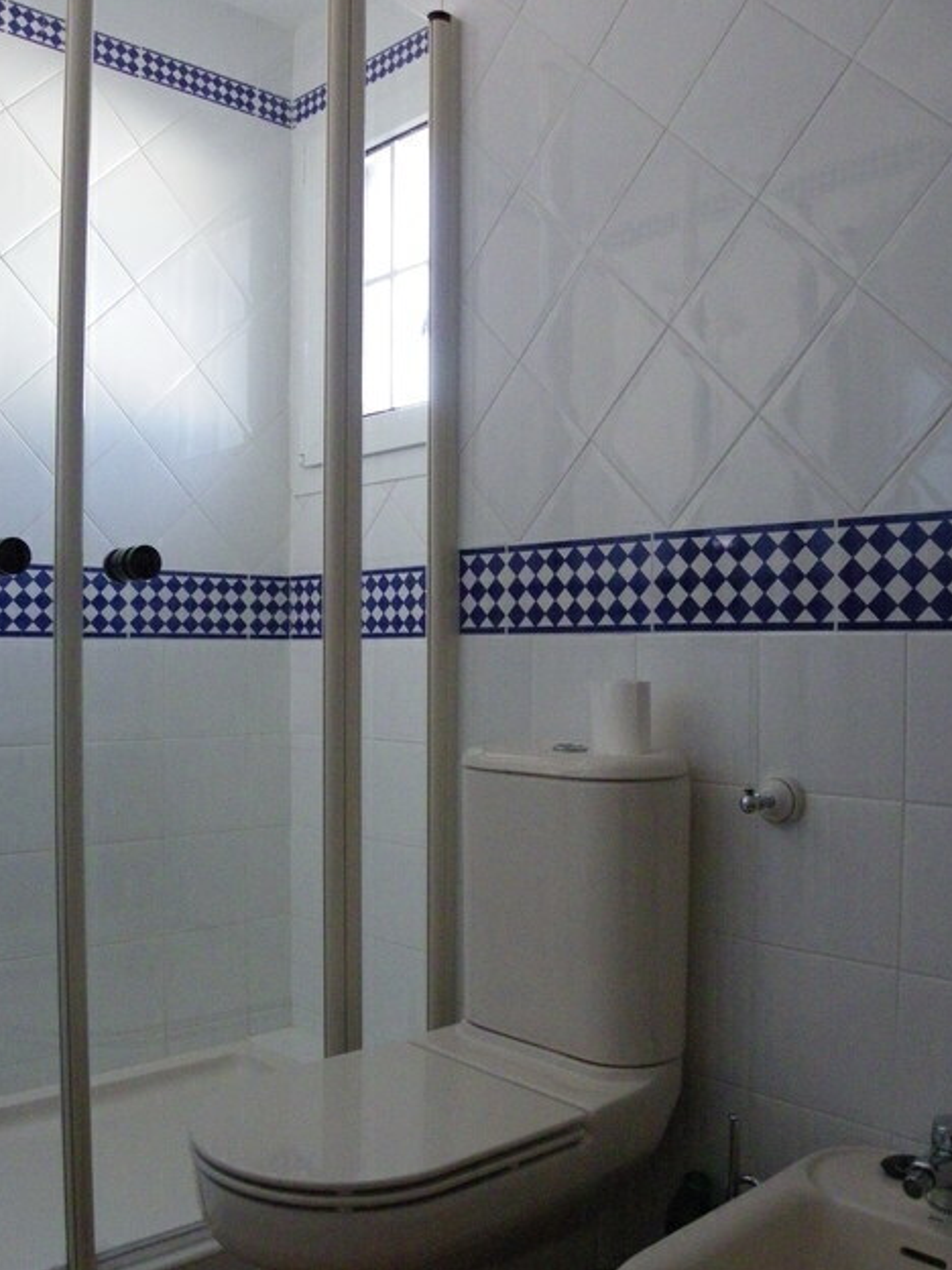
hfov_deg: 44.0
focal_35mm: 32
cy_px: 651
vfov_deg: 56.8
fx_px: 1173
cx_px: 407
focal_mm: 4.6
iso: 500
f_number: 2.8
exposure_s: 1/60
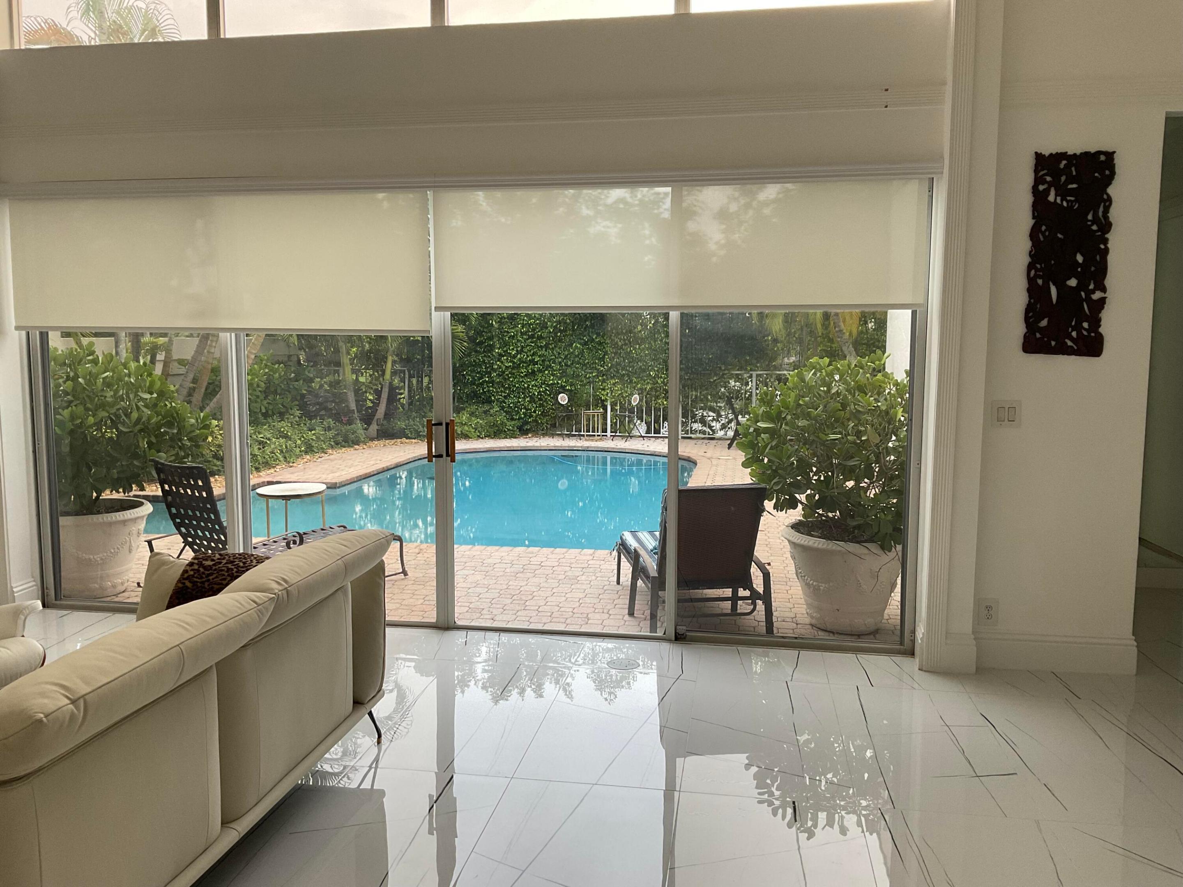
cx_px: 592
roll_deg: -0.3
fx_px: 991
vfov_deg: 48.2
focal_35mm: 29
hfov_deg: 61.7
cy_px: 444
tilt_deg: -5.8
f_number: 1.8
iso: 64
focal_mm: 3
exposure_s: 1/122
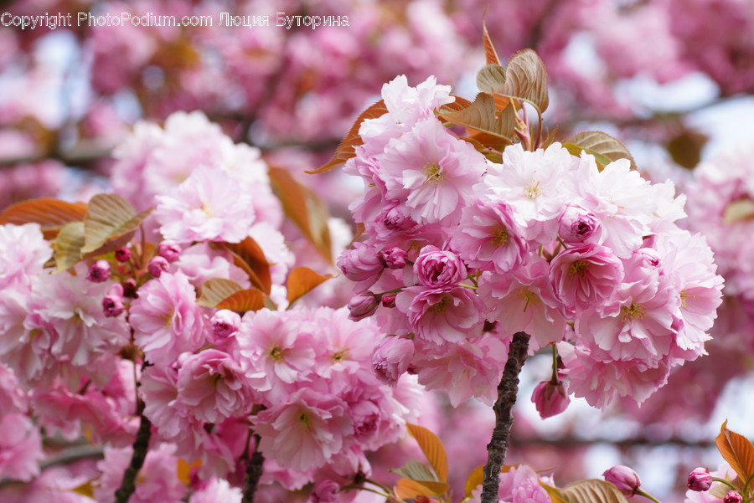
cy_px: 252
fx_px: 2829
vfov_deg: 10.2
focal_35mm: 135
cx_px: 377
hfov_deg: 15.2
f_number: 7.1
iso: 100
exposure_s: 1/125
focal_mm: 90
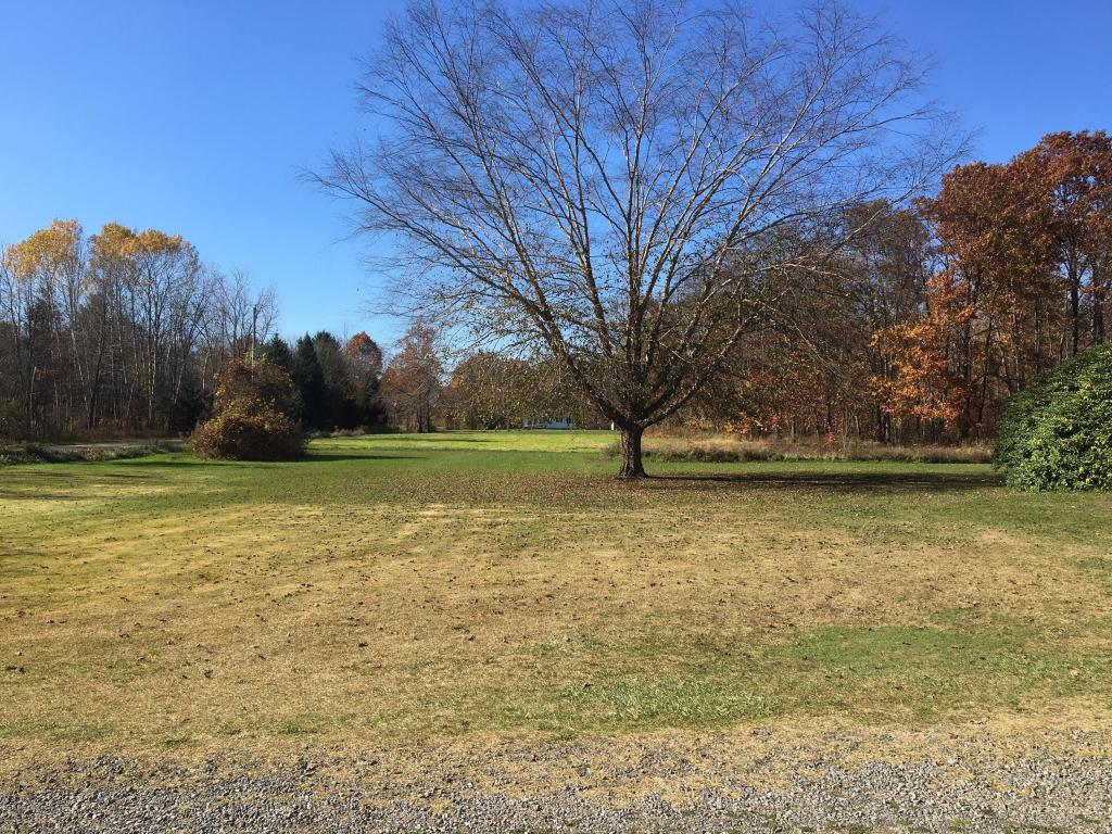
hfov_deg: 61.7
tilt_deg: +0.4
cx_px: 556
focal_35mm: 29
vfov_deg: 48.2
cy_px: 417
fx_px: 932
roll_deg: -0.9
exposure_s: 1/1261
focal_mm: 4.15
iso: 25
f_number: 2.2
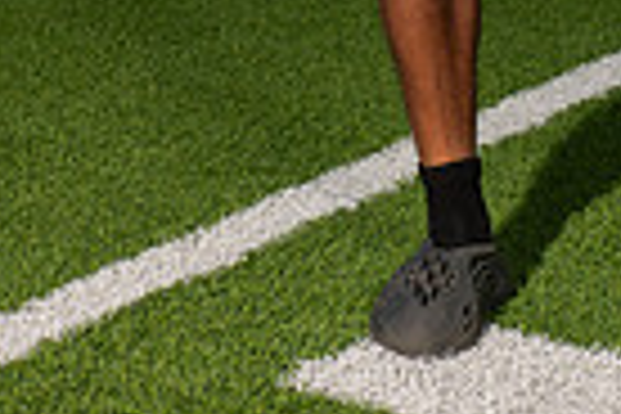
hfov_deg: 12.6
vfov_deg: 7.9
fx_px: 2812
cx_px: 472
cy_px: -554
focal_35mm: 163
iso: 200
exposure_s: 1/320
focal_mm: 50
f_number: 7.1
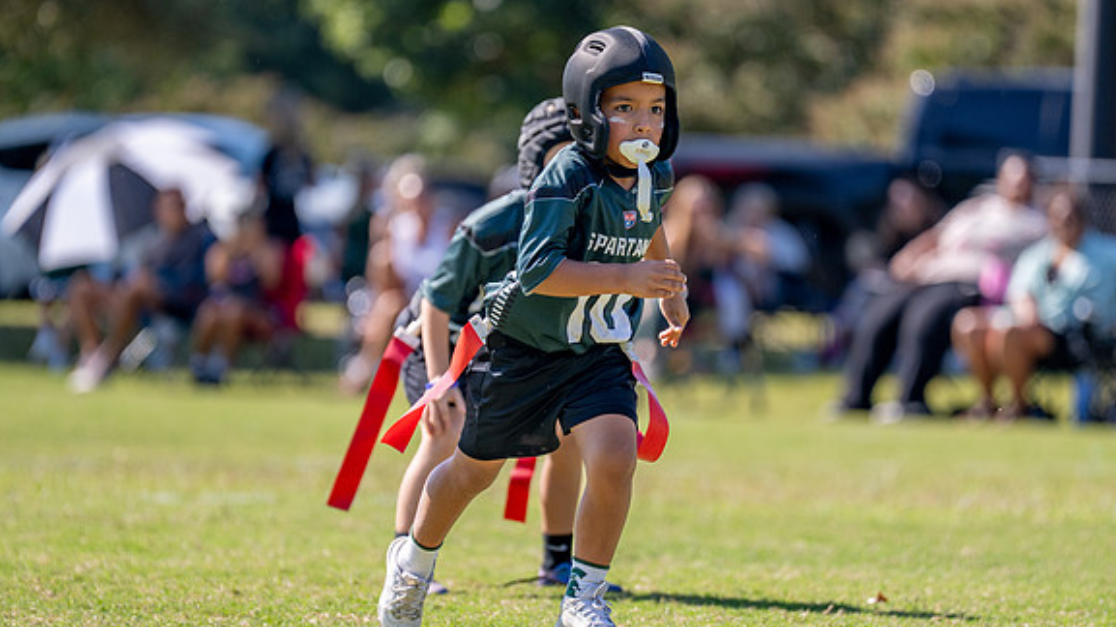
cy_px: 321
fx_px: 8933
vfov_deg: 4.0
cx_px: 595
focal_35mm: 302
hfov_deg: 7.1
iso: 125
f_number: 2.8
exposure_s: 1/2000
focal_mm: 200
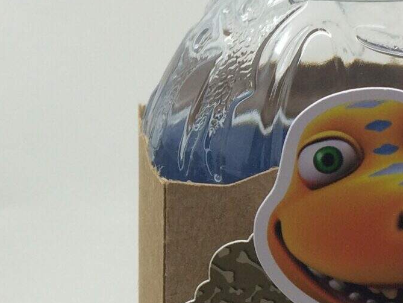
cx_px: 8
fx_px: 1292
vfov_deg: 13.3
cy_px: 148
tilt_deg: -14.6
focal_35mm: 111
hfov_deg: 17.3
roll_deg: -0.4
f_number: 2.2
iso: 40
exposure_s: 1/120
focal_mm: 4.15
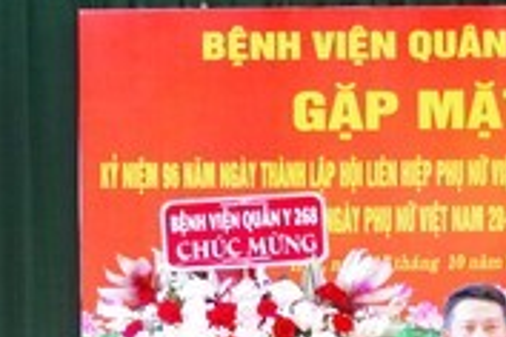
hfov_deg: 14.4
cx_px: 163
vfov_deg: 9.6
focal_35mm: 142
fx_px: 1996
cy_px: 368
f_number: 5.6
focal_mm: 28
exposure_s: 1/25
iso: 3200
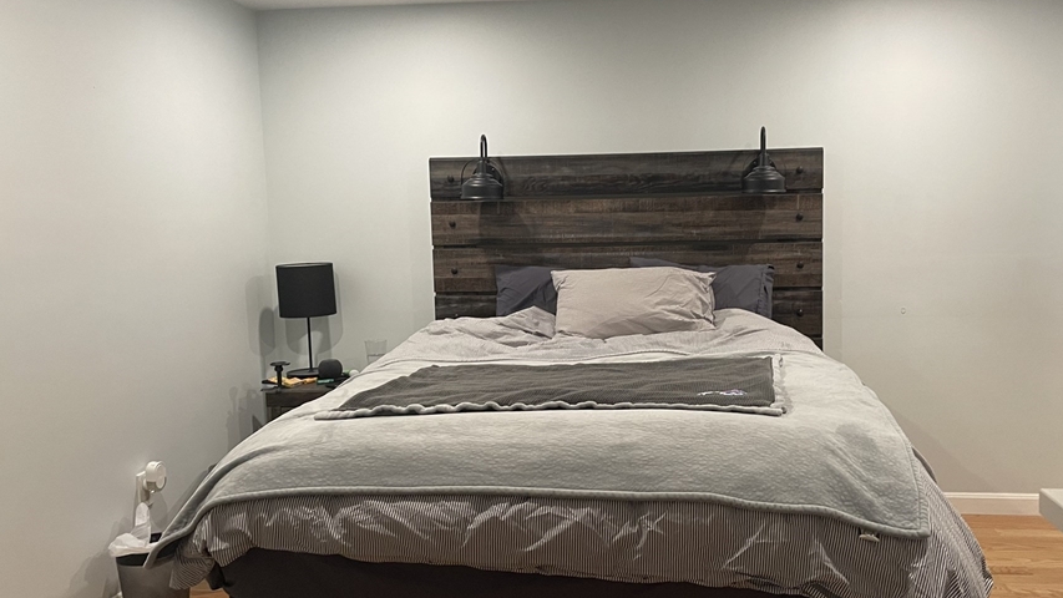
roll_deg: +0.5
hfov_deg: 57.7
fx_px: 958
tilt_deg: -5.4
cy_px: 300
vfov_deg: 34.7
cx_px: 623
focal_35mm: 34
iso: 125
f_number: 1.6
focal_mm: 4.2
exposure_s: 1/60
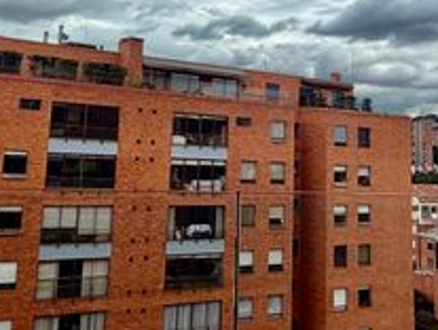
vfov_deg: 30.6
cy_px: 23
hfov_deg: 40.7
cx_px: 103
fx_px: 570
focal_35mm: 45
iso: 20
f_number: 2.2
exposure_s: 1/985
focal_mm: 2.22
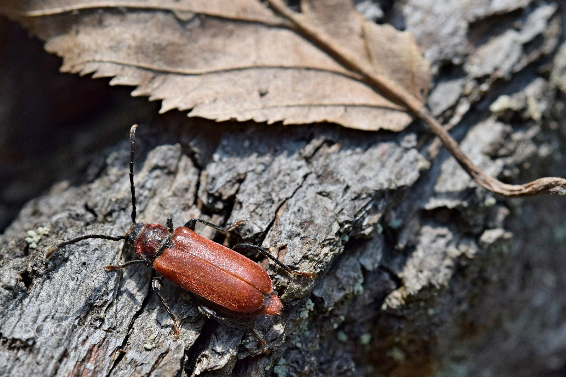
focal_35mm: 90
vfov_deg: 15.2
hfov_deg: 22.6
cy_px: 188
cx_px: 283
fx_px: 1415
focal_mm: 60
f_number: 11
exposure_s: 1/250
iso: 800
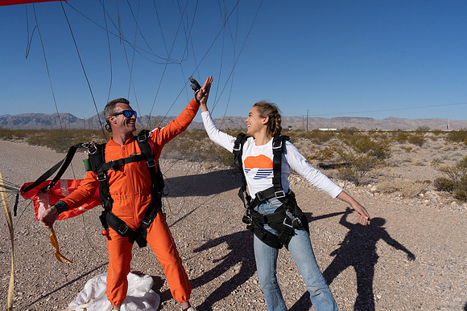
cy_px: 156
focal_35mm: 24
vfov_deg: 53.2
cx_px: 234
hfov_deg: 73.7
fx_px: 311
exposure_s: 1/2000
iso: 800
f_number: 13
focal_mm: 24
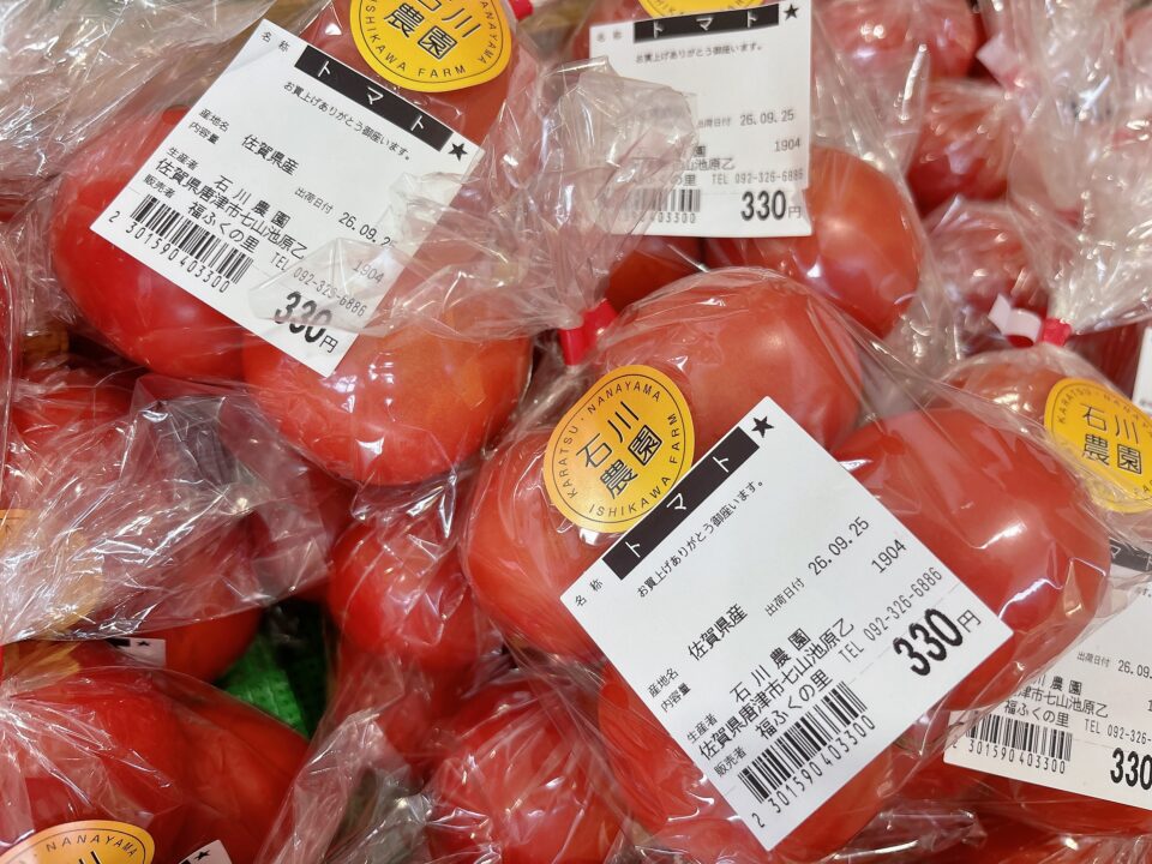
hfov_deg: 67.3
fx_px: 865
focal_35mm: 26
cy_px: 432
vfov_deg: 53.1
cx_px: 576
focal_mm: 5.96
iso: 125
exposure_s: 1/120
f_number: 1.6
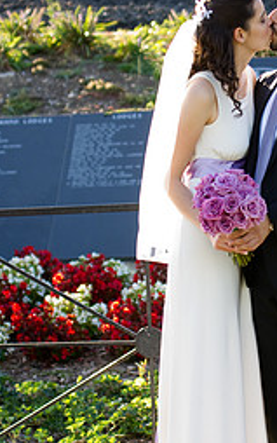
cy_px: 216
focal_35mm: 211
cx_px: 241
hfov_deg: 6.2
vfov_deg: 9.9
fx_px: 2546
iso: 100
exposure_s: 1/180
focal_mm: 77.5
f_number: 2.8
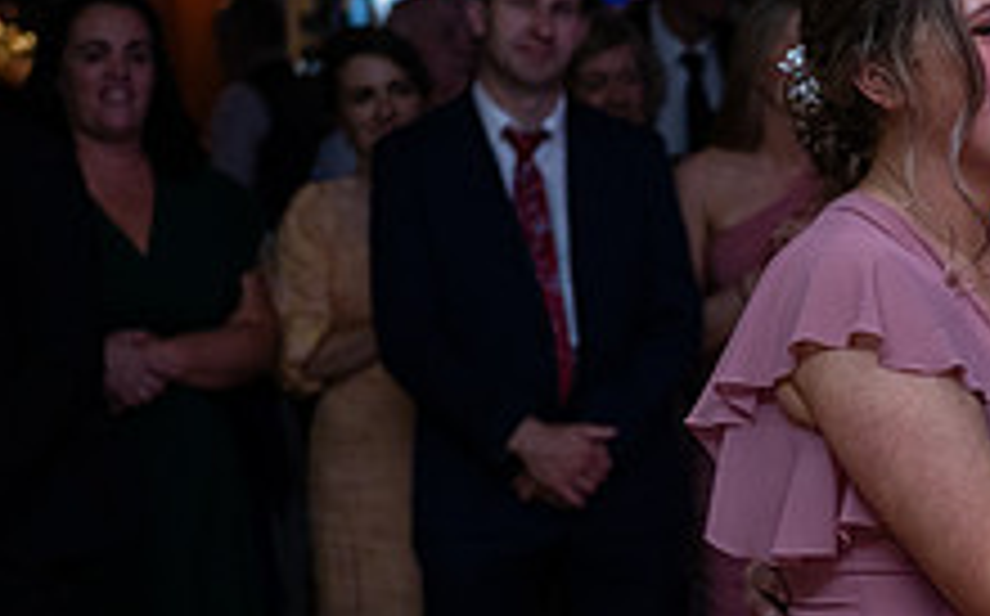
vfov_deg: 7.8
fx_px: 4501
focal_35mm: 167
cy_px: 519
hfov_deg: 12.5
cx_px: 904
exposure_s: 1/160
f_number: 3.5
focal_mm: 62
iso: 640
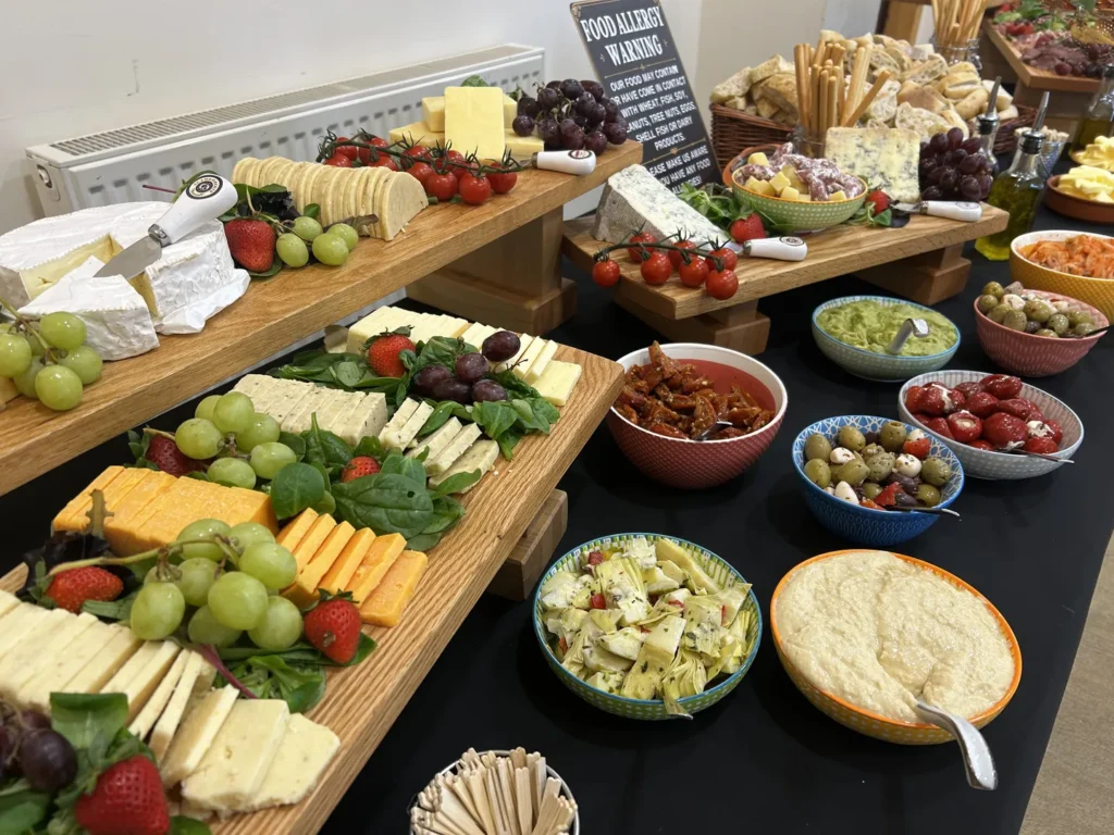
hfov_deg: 67.3
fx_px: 837
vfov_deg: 53.1
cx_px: 557
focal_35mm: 26
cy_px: 418
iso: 80
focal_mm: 5.7
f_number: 1.5
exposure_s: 1/50
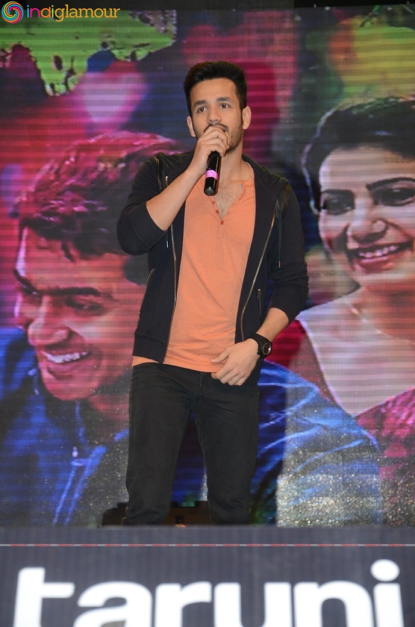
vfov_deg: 13.1
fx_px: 2737
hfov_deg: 8.7
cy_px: 314
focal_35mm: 158
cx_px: 208
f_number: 5.6
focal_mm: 105
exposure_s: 1/125
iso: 800
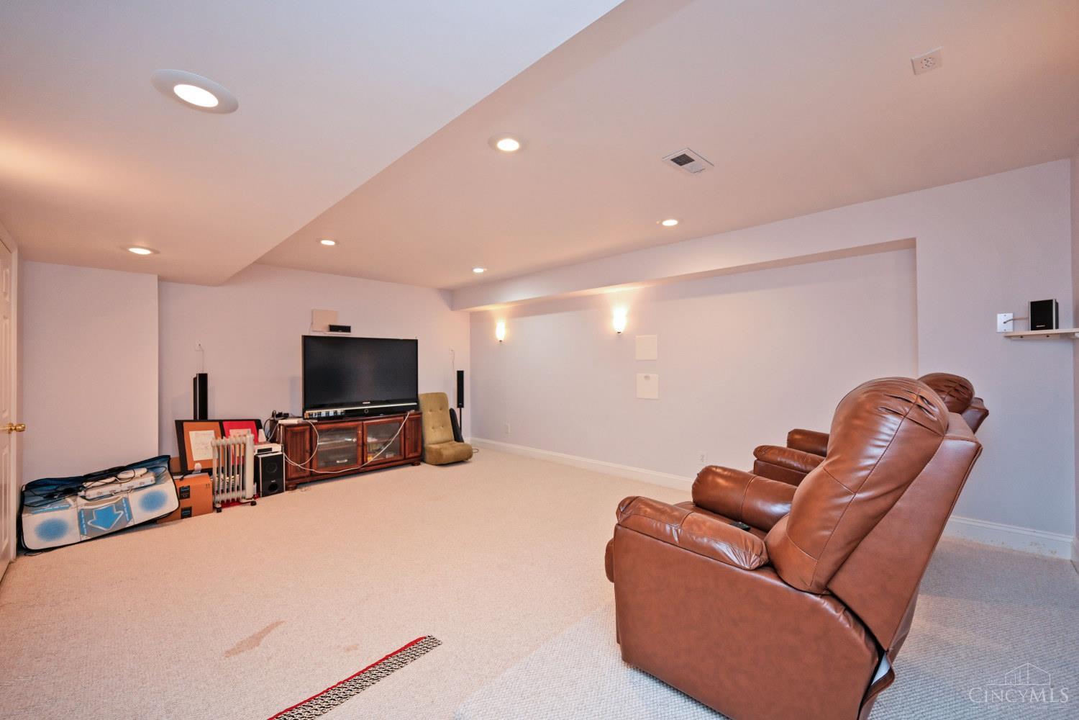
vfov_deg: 81.2
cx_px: 540
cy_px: 360
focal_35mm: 14
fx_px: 420
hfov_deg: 104.3
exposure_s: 1/60
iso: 560
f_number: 4
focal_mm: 14
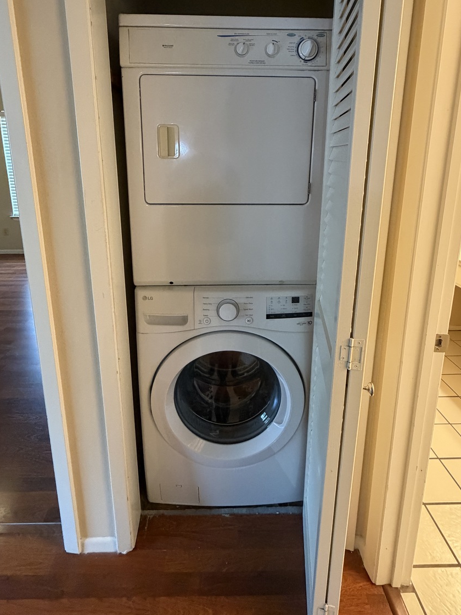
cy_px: 227
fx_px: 320
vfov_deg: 85.9
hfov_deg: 71.6
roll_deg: +0.4
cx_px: 224
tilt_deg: -11.4
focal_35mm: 18
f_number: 2.2
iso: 640
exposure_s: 1/60
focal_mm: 2.22
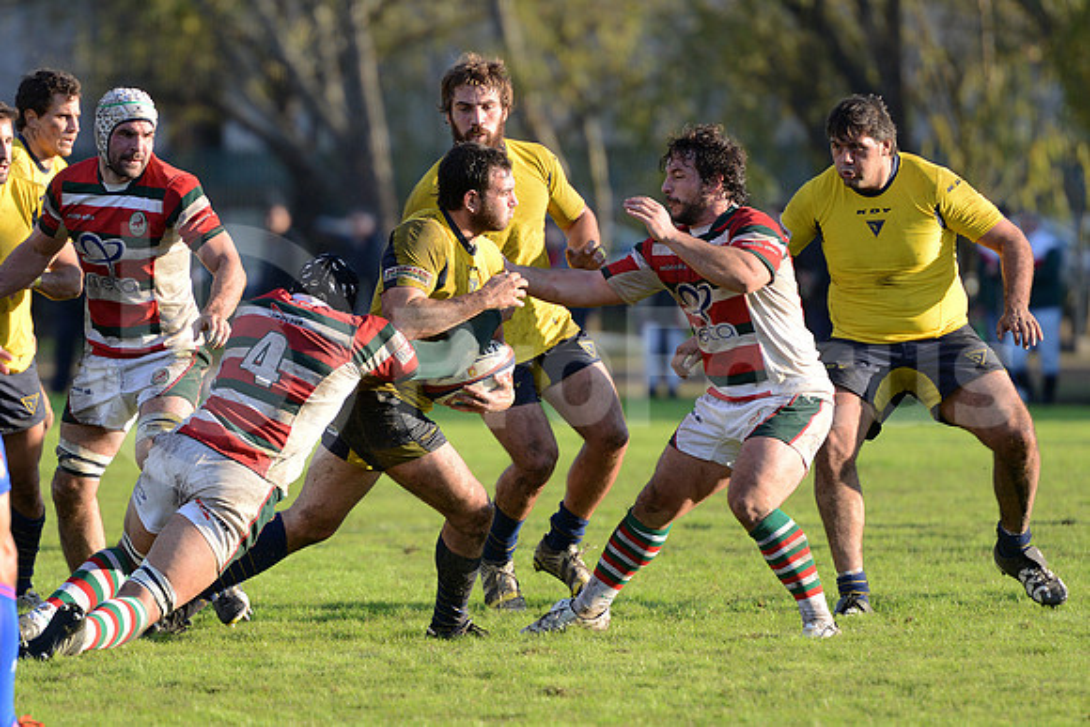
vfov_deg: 5.1
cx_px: 545
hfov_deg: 7.6
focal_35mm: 270
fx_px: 8177
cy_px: 364
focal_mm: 270
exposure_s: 1/1000
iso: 800
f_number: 4
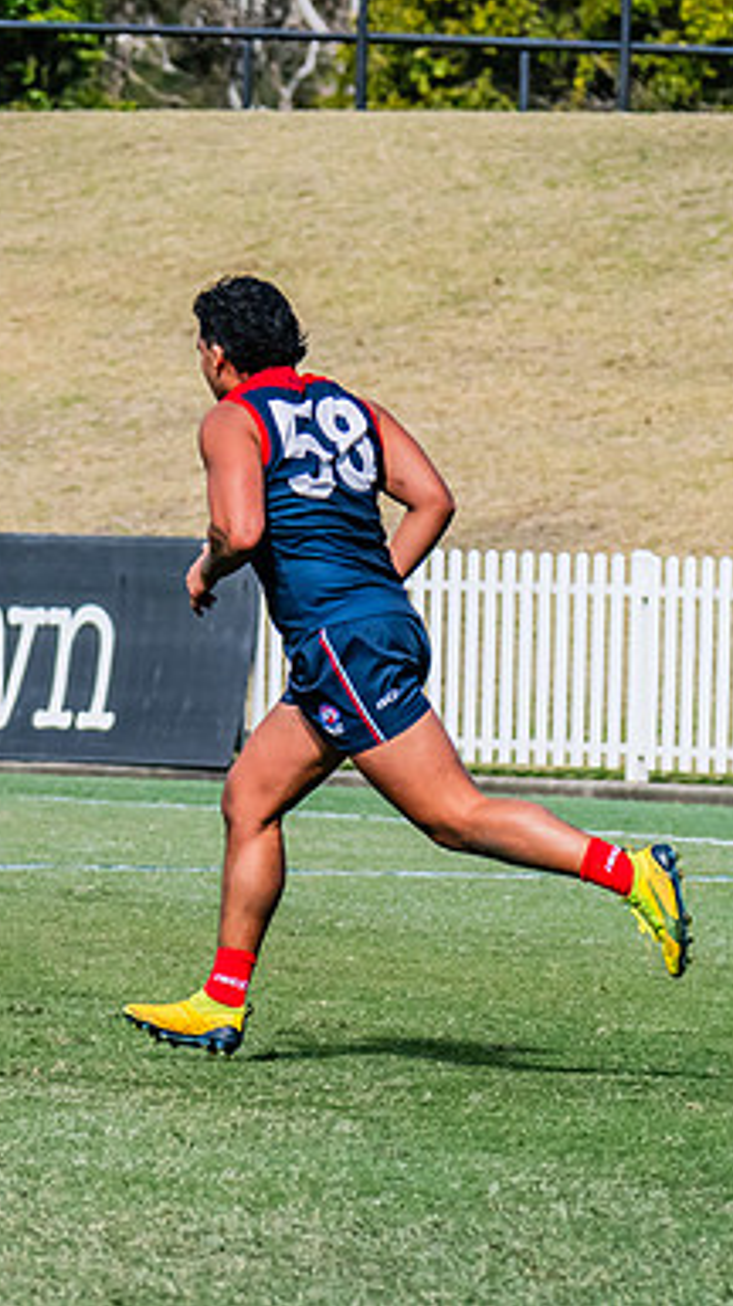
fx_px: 21362
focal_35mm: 617
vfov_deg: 3.5
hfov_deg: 2.0
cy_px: 522
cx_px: -521
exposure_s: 1/2000
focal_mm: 210
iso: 800
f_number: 9
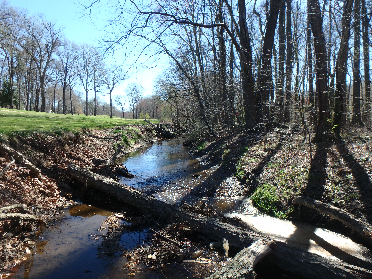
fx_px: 226
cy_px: 140
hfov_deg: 79.0
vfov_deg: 63.4
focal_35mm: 21
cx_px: 186
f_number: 3.5
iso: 125
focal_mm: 3.7
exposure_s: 1/400
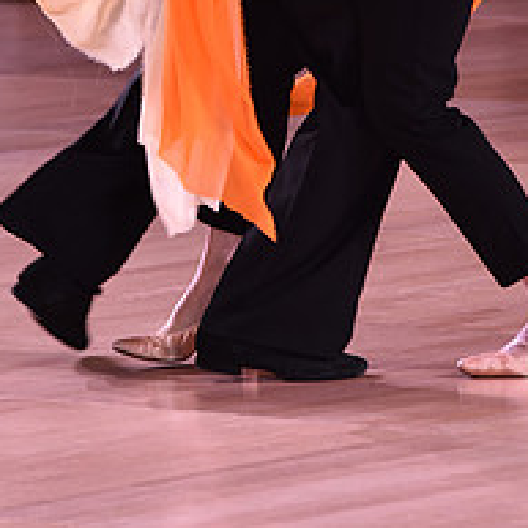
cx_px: 346
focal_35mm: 512
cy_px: -107
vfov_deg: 3.4
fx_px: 8836
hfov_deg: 3.4
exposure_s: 1/160
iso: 1600
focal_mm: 200
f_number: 5
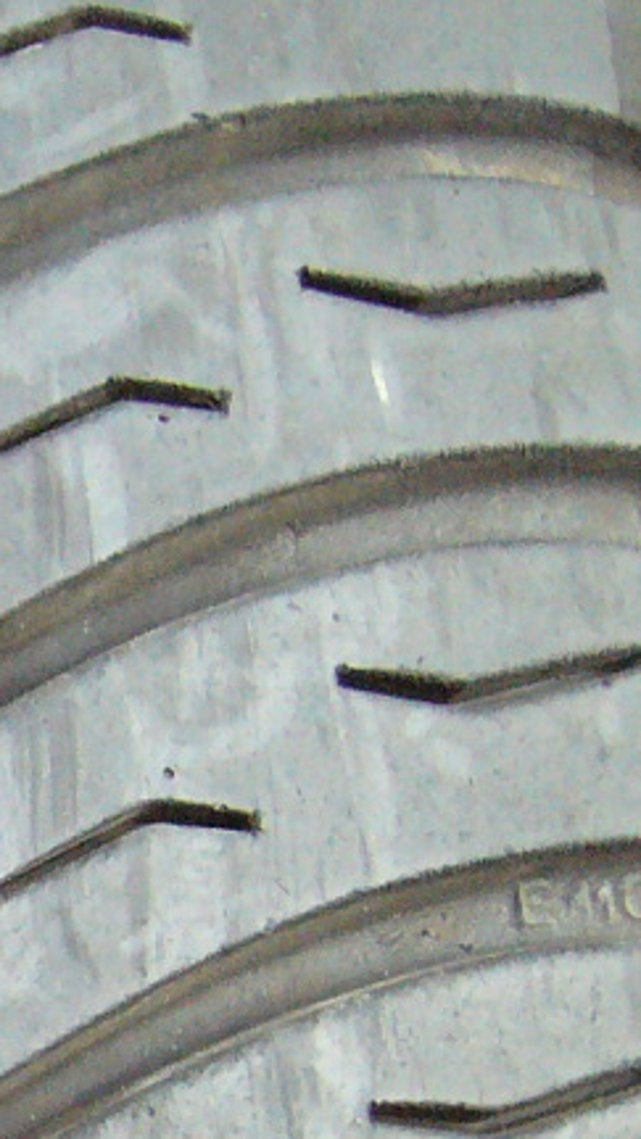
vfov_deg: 18.4
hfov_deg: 10.1
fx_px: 3414
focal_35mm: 113
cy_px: 1152
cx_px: -551
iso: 400
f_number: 2.8
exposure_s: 1/250
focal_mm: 5.8
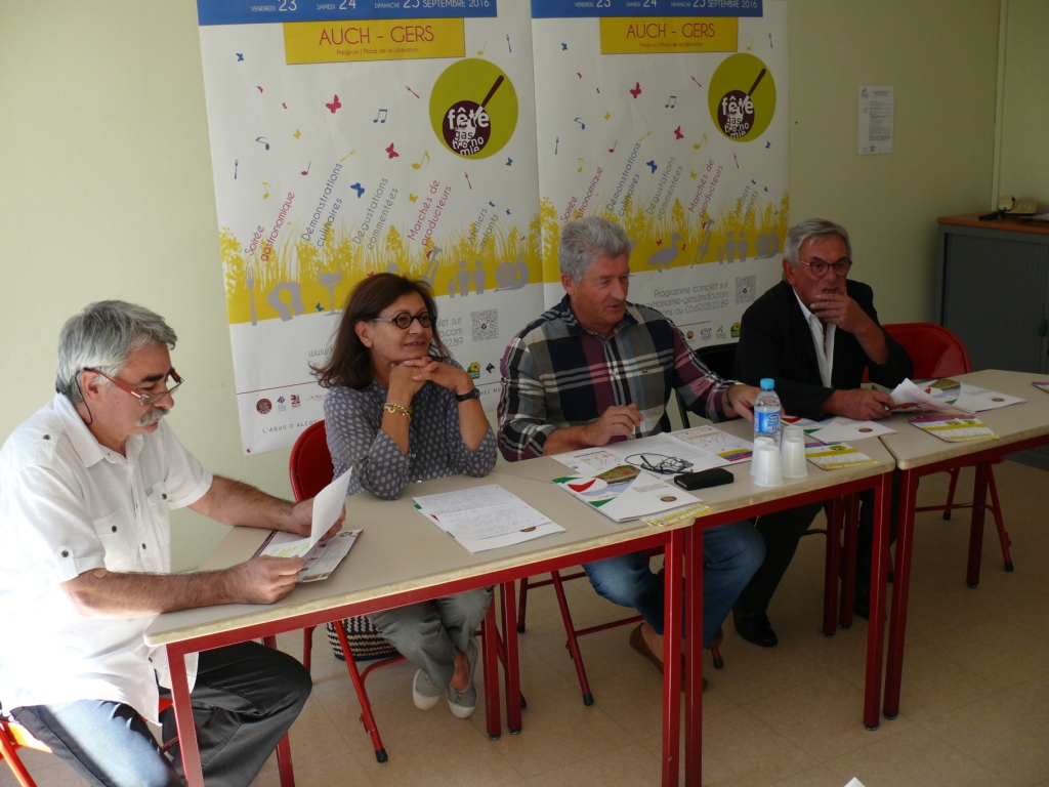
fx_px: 1091
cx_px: 524
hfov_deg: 51.4
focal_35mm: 36
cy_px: 394
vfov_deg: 39.7
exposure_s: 1/100
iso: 100
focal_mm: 7.6
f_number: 2.8
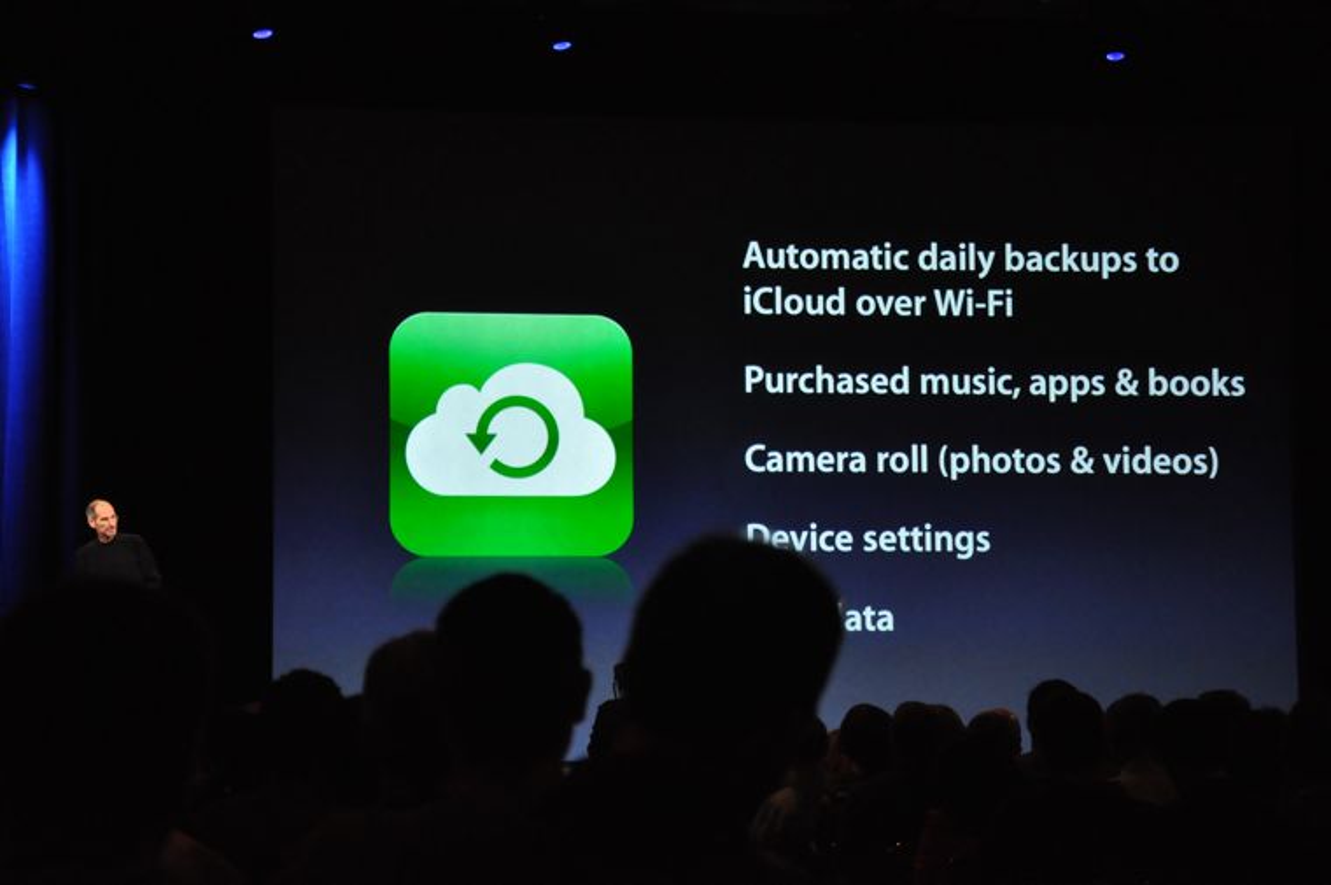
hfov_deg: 23.4
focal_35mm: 87
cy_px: 442
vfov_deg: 15.7
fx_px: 3213
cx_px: 666
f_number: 5
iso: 1600
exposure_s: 1/60
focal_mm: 58
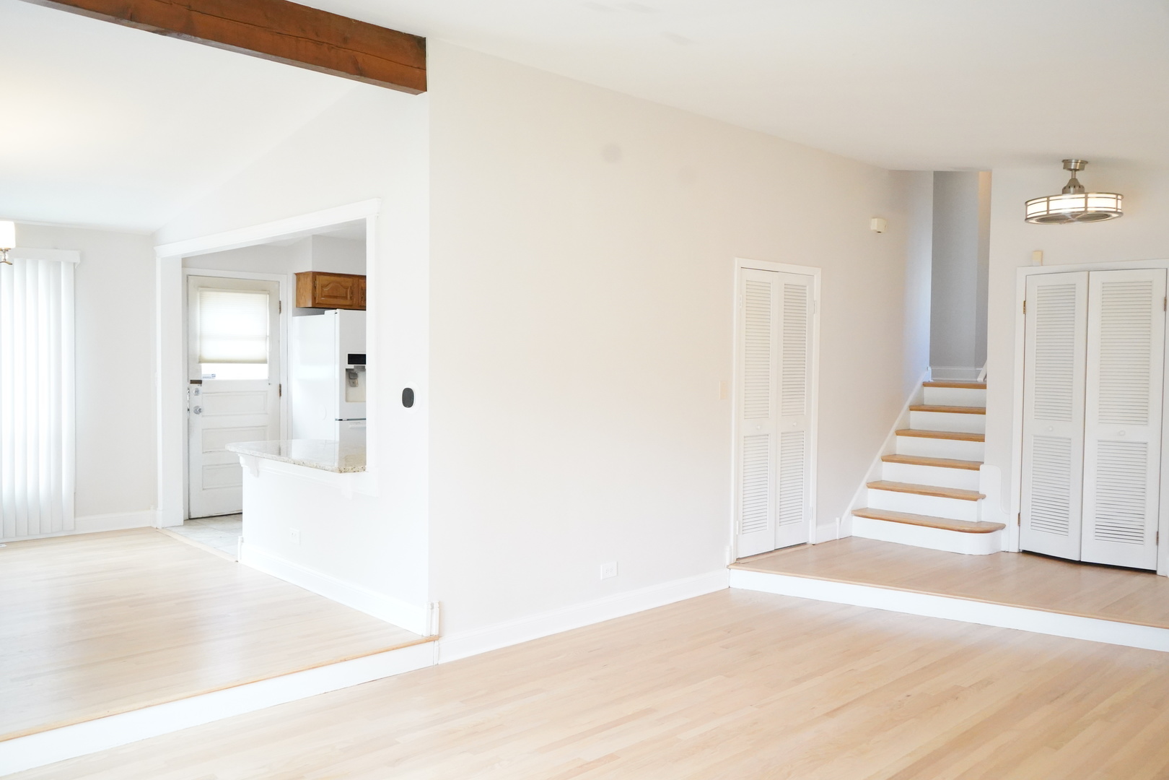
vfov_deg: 46.4
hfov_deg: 65.5
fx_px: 909
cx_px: 584
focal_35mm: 28
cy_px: 390
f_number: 5
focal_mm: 28
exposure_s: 1/640
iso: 12800
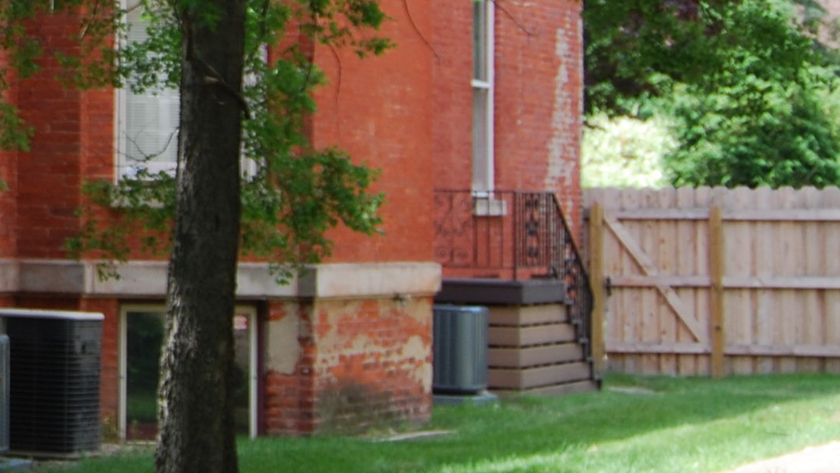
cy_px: -284
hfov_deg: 13.5
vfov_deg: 8.0
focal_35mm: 148
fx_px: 3297
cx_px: -518
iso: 125
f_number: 5.6
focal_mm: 26
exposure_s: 1/125
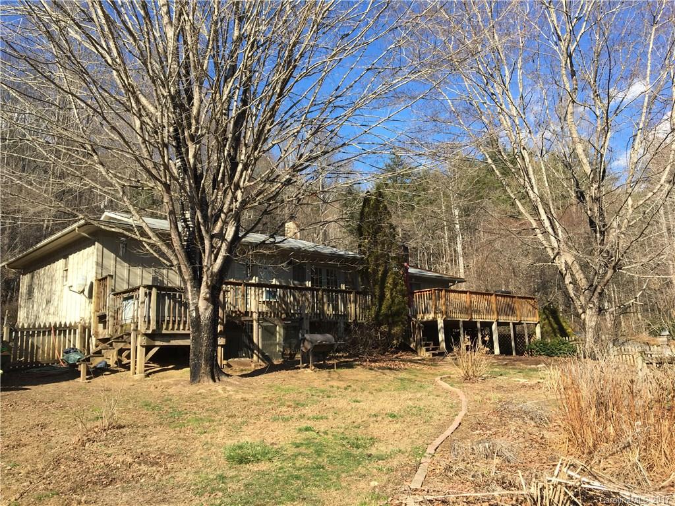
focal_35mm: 29
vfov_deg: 48.2
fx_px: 565
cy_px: 253
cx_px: 338
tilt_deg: +11.2
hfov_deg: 61.7
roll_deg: +2.4
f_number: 2.2
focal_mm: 4.15
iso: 25
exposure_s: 1/845
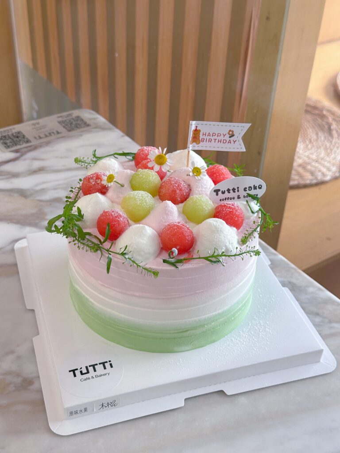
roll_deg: -3.9
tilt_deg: -37.3
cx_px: 170
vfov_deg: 39.7
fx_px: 629
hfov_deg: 30.3
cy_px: 226
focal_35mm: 48
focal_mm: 6.86
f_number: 1.78
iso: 100
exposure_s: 1/50
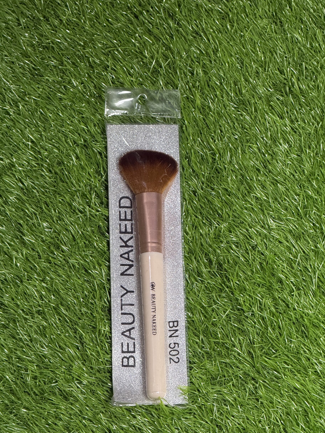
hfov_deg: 11.7
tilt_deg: -69.0
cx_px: 168
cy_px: 227
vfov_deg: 15.5
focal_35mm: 127
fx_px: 1590
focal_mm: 15.66
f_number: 2.8
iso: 320
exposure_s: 1/100
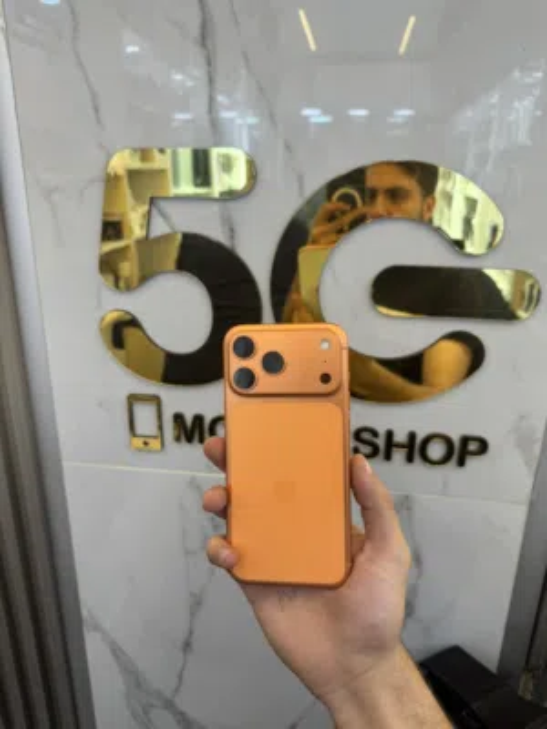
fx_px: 506
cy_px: 364
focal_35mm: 24
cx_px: 274
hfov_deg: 56.8
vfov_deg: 71.6
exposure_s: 1/100
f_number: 1.78
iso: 100
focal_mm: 6.76
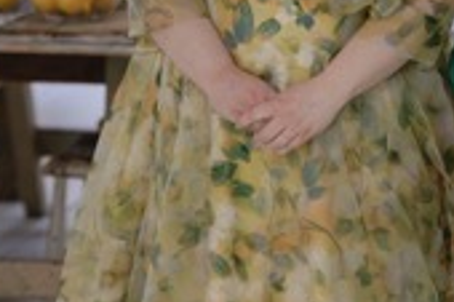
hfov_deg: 6.3
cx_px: 457
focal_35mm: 324
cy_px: -138
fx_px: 4082
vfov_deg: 4.2
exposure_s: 1/250
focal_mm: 110
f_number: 4
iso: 1000
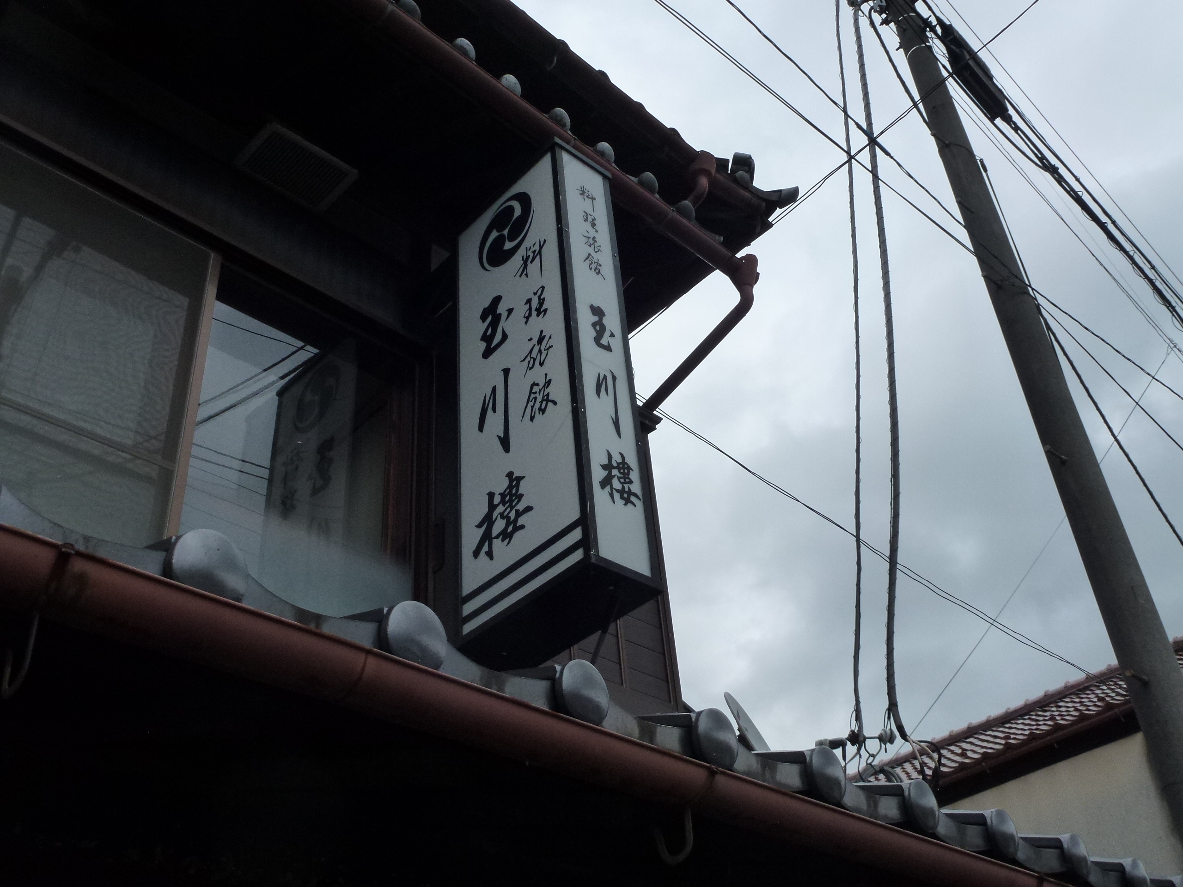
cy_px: 444
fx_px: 1128
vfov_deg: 42.9
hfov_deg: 55.4
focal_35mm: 33
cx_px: 592
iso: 160
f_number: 4
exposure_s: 1/1600
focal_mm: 5.9
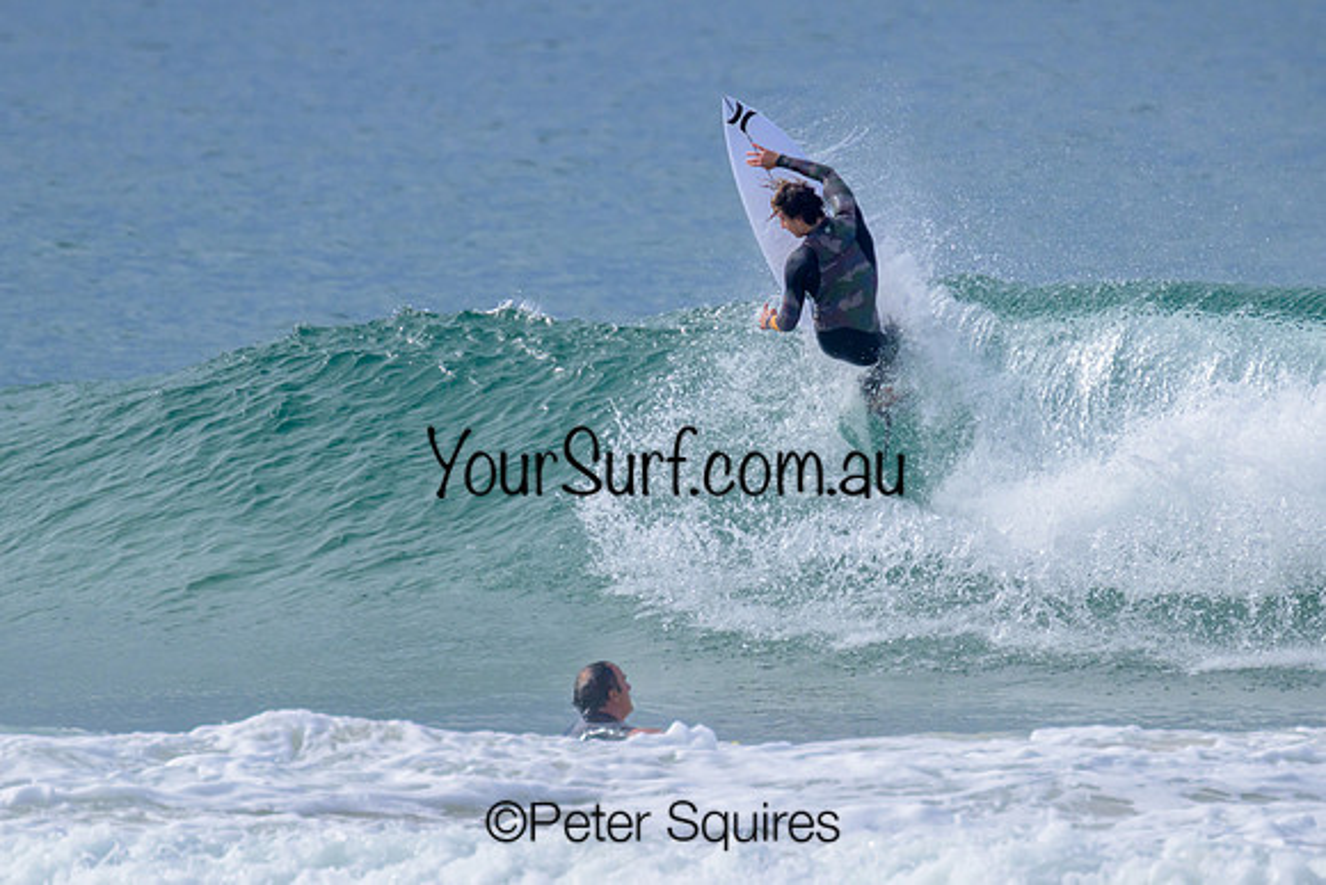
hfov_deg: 1.9
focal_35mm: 1098
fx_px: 40441
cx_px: 770
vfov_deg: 1.3
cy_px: 341
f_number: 11
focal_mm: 800
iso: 900
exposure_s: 1/2000
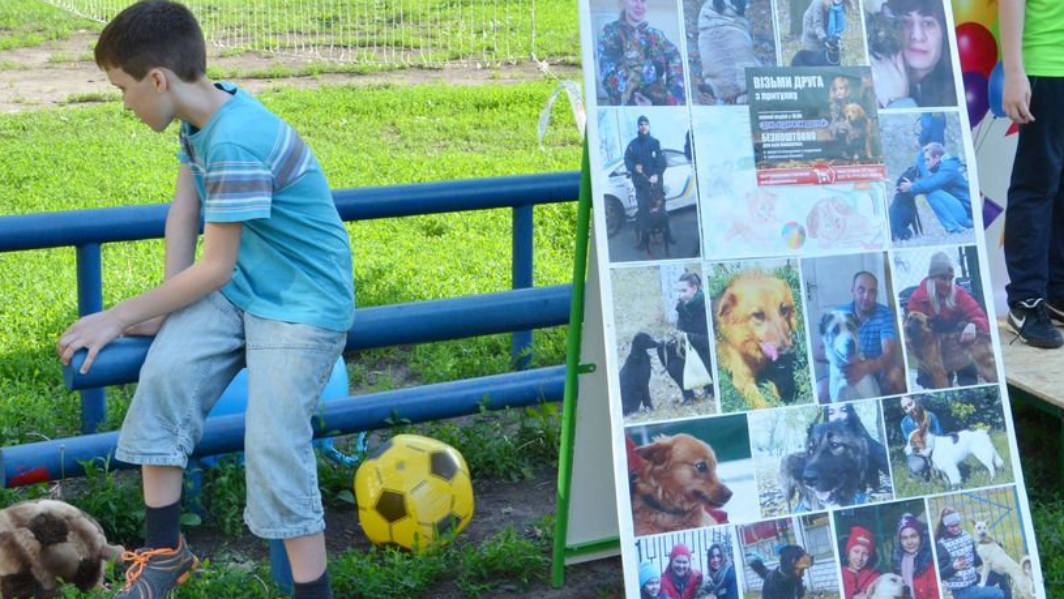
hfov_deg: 29.4
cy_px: 176
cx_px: 854
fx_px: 1975
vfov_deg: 17.2
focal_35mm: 70
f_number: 11
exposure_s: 1/250
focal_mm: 26
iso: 800
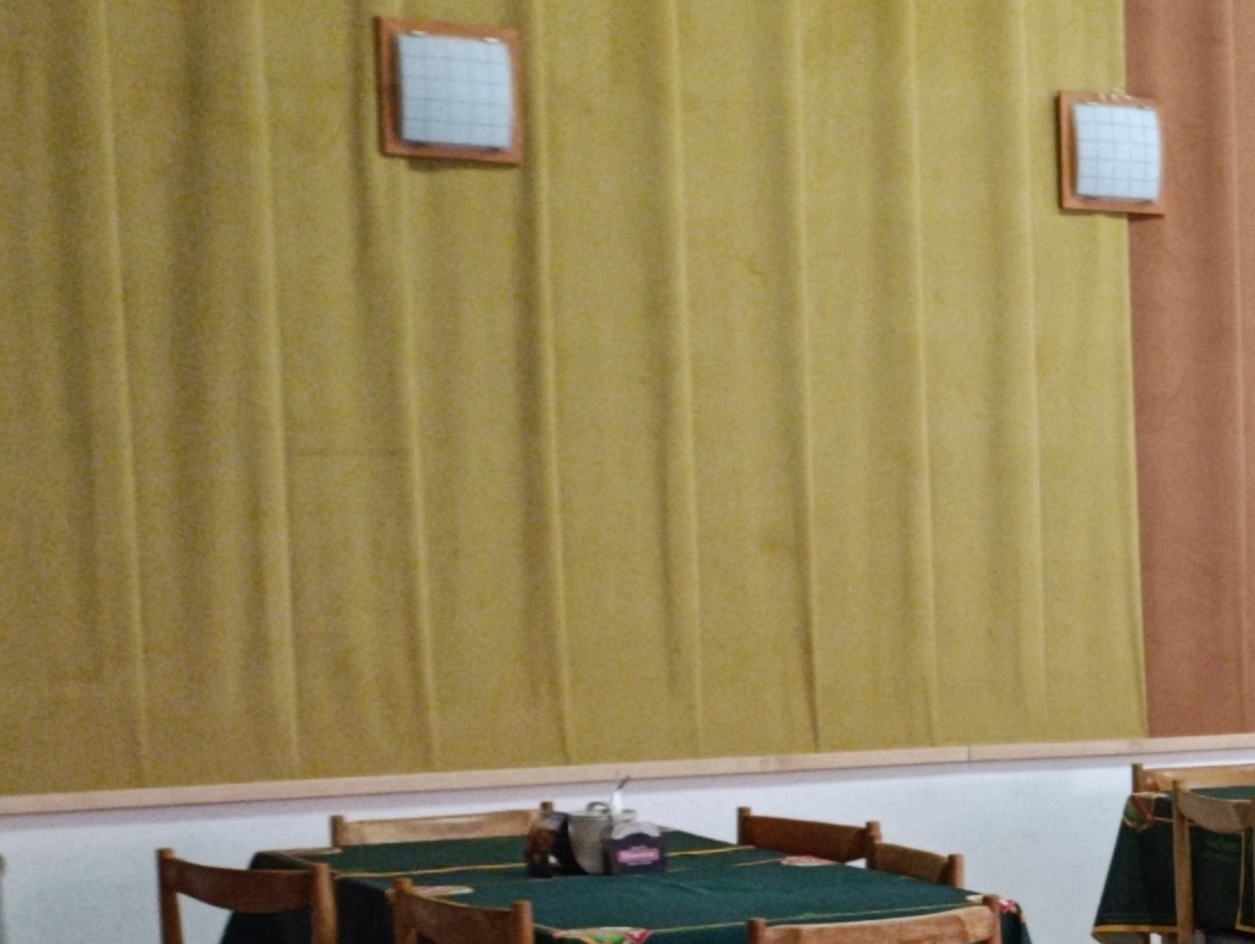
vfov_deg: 17.2
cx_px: 2053
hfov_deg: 19.1
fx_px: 3086
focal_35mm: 85
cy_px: 841
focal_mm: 6.11
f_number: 1.65
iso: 1434
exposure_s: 1/50
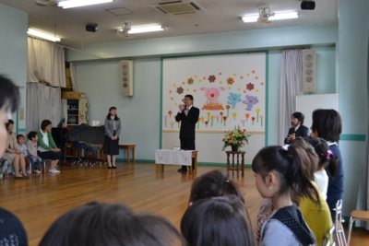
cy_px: 123
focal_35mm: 36
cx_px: 184
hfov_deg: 53.1
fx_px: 369
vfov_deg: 36.9
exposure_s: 1/100
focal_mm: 24
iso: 400
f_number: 5
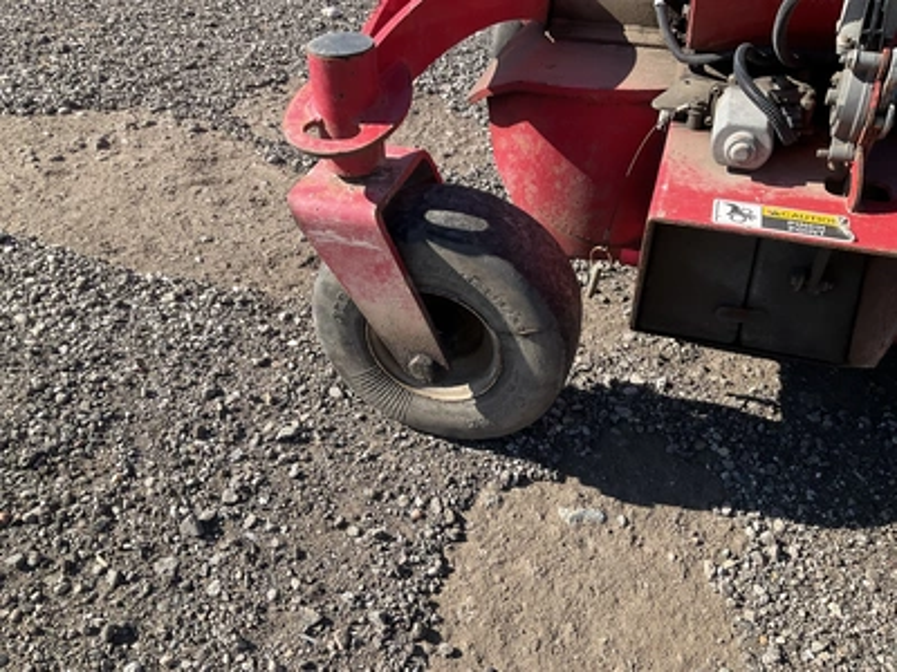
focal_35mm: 29
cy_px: 336
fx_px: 751
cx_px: 448
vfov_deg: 48.2
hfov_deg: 61.7
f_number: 1.8
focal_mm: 3
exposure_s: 1/593
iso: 25
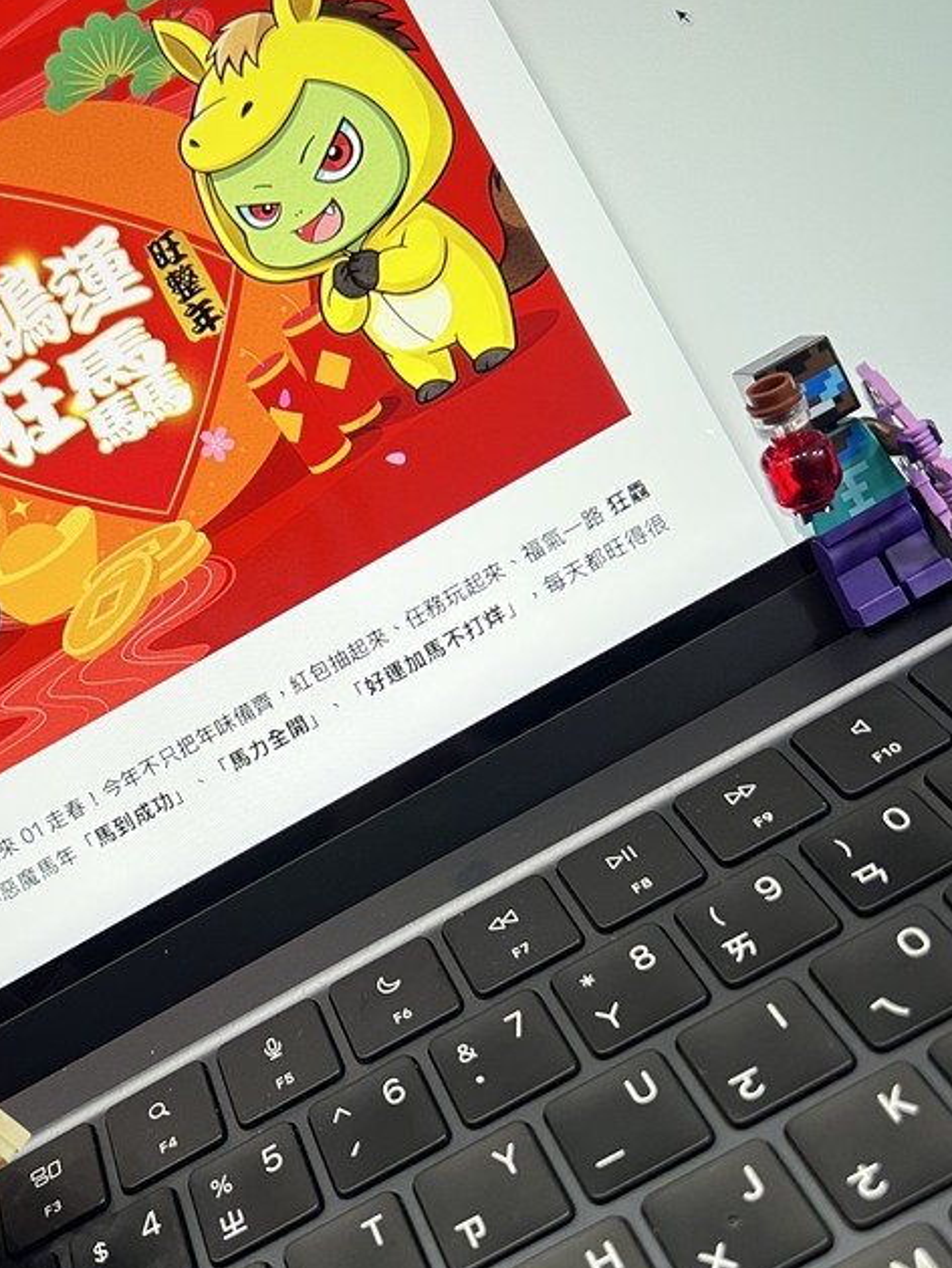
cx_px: 222
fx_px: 1576
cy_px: 718
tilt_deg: -34.9
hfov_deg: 32.9
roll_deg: +31.8
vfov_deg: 43.7
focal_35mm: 43
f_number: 1.5
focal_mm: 5.7
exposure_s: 1/60
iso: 100
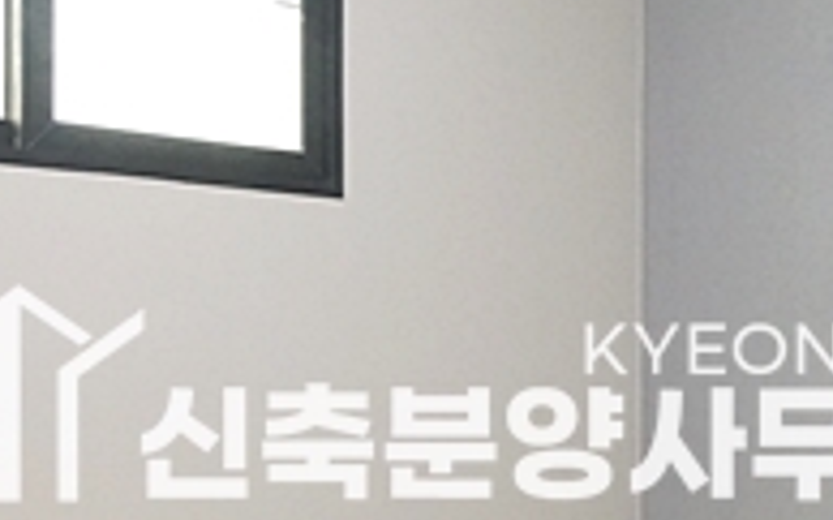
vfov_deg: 20.5
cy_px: 378
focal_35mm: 63
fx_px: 1429
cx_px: 451
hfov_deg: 32.5
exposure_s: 1/50
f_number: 9
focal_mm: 10
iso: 1600
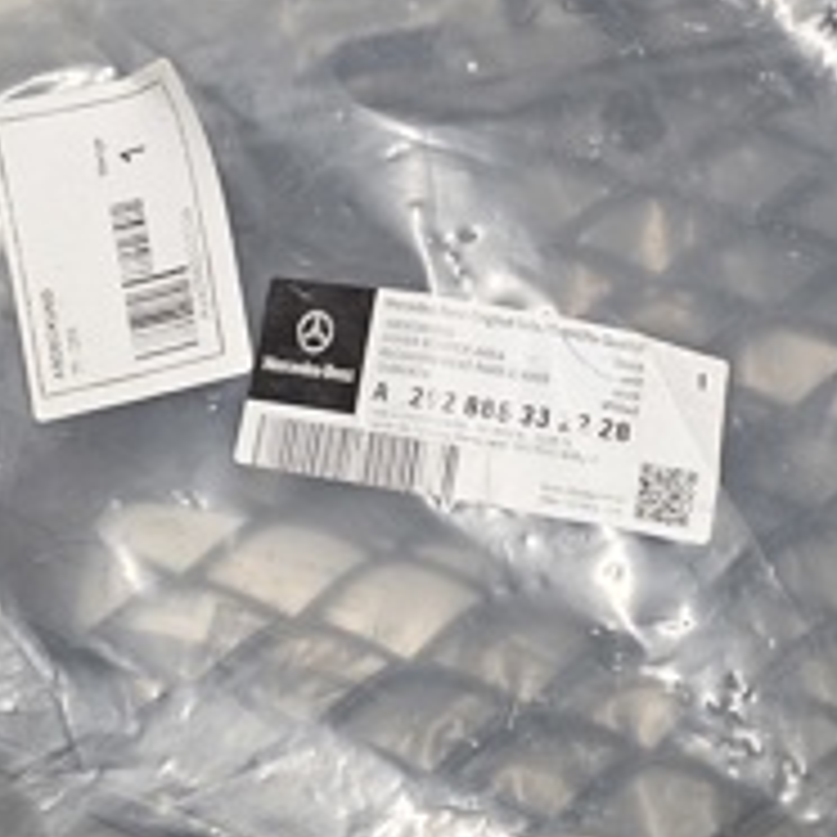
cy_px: 418
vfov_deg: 24.7
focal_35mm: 70
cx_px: 423
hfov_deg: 24.7
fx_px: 1915
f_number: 1.7
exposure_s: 1/100
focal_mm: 6.3
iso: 250
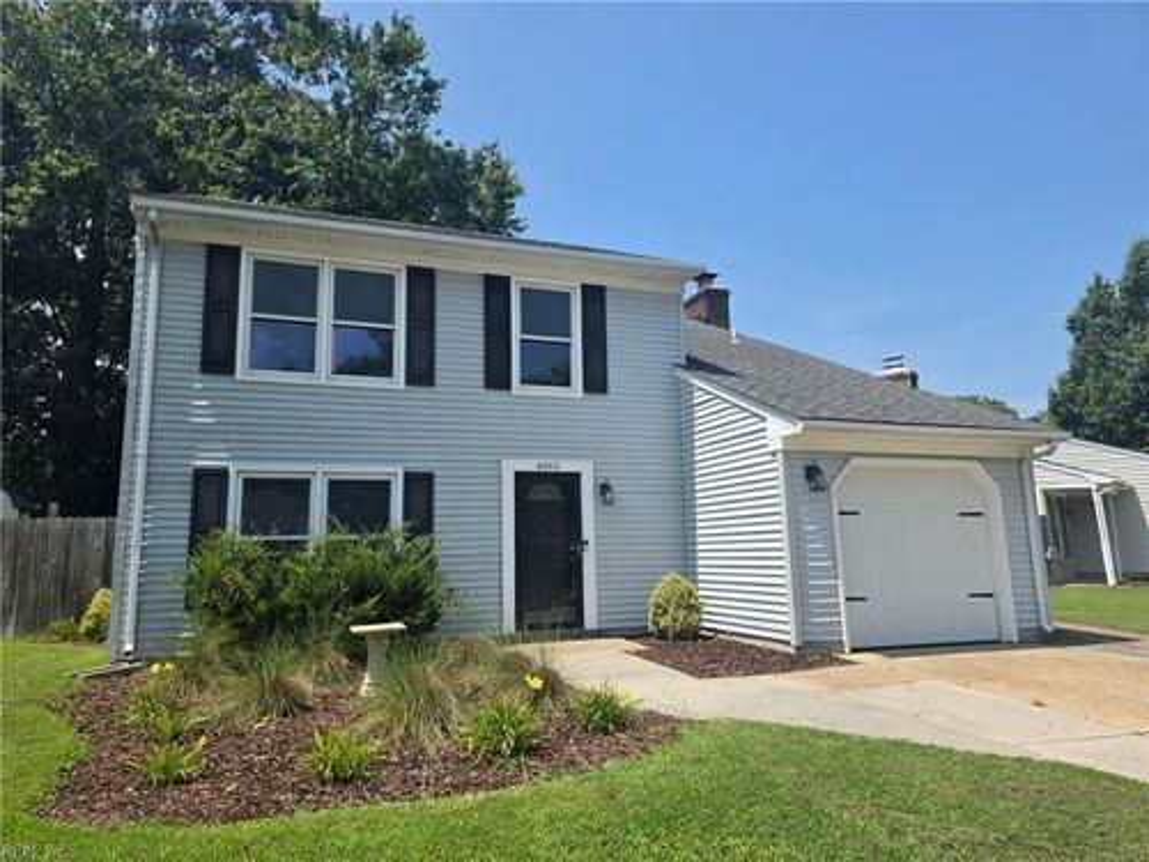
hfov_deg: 73.9
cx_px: 574
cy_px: 431
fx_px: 763
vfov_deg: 58.9
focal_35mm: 23
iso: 80
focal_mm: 6.3
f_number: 1.7
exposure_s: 1/5778
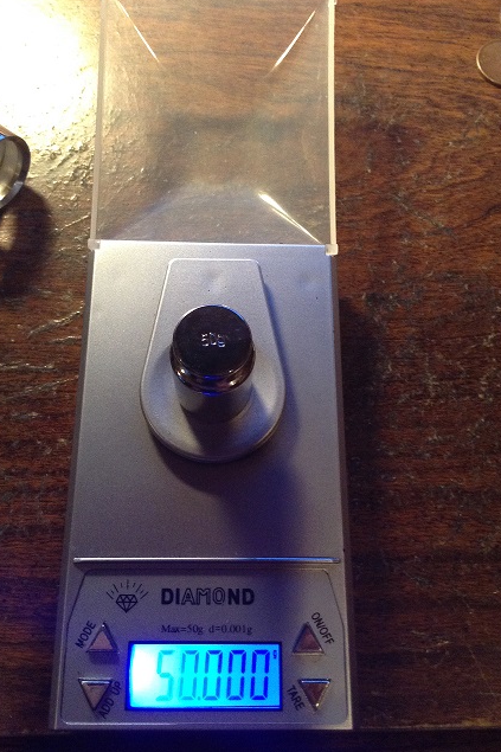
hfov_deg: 37.8
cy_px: 373
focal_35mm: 35
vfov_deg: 54.4
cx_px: 251
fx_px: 731
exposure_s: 1/24
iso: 200
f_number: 2.4
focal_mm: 3.3
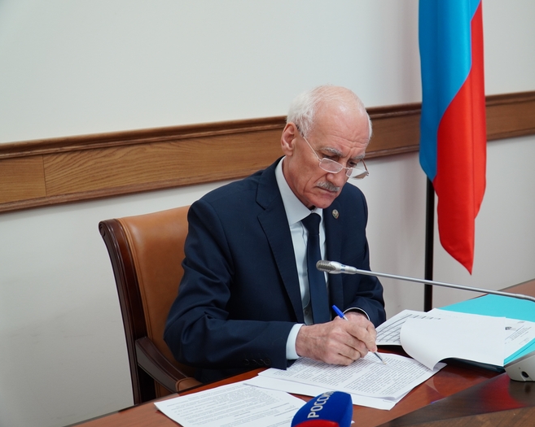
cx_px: 318
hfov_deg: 38.7
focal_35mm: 48
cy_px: 215
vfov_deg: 31.4
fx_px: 760
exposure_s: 1/50
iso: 500
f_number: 4
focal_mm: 28
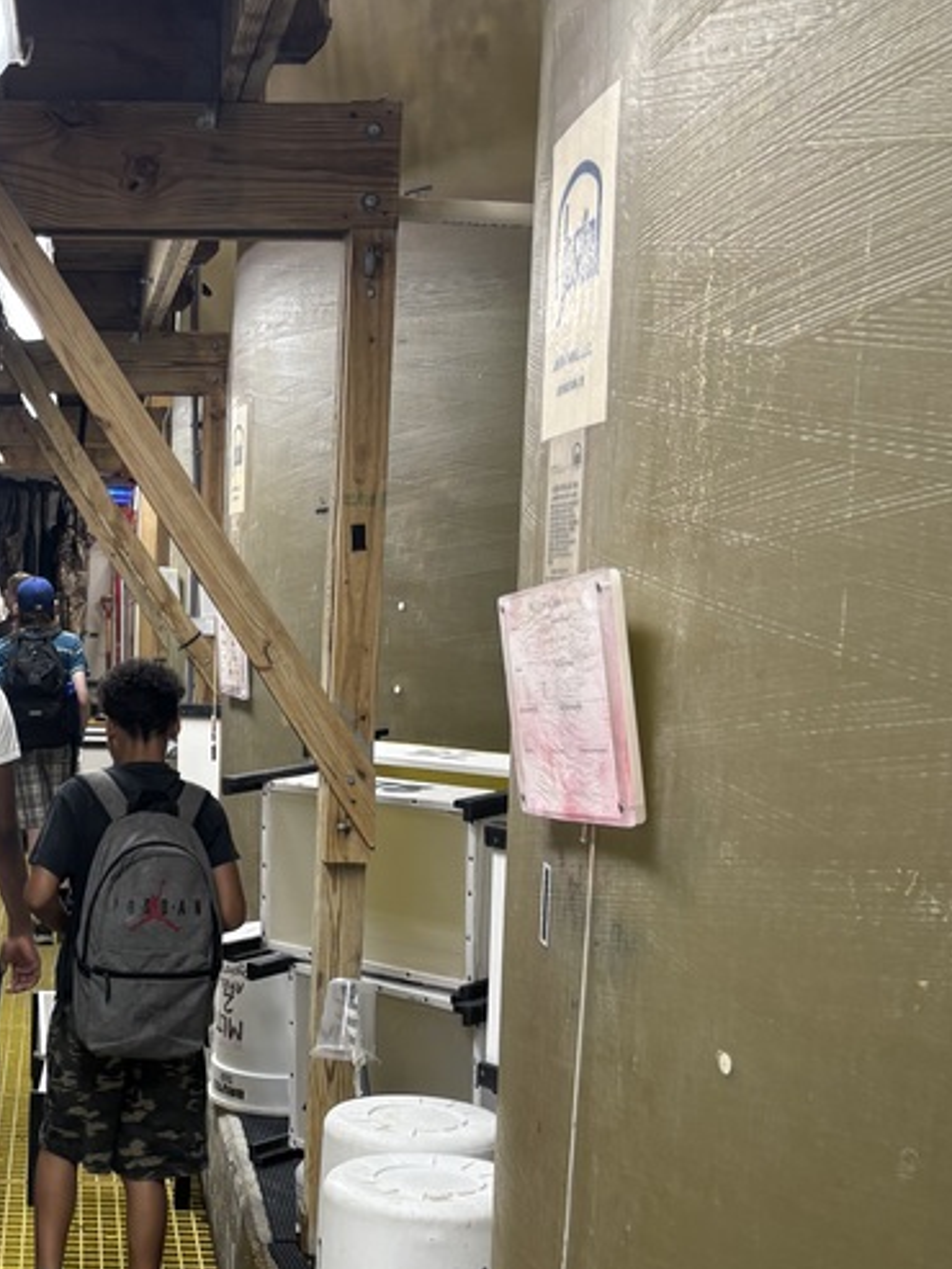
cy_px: 855
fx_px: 1979
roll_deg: -1.3
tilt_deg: -6.7
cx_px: 18
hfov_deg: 25.8
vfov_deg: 35.2
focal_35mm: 54
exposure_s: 1/60
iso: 125
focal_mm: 5.96
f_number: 1.6
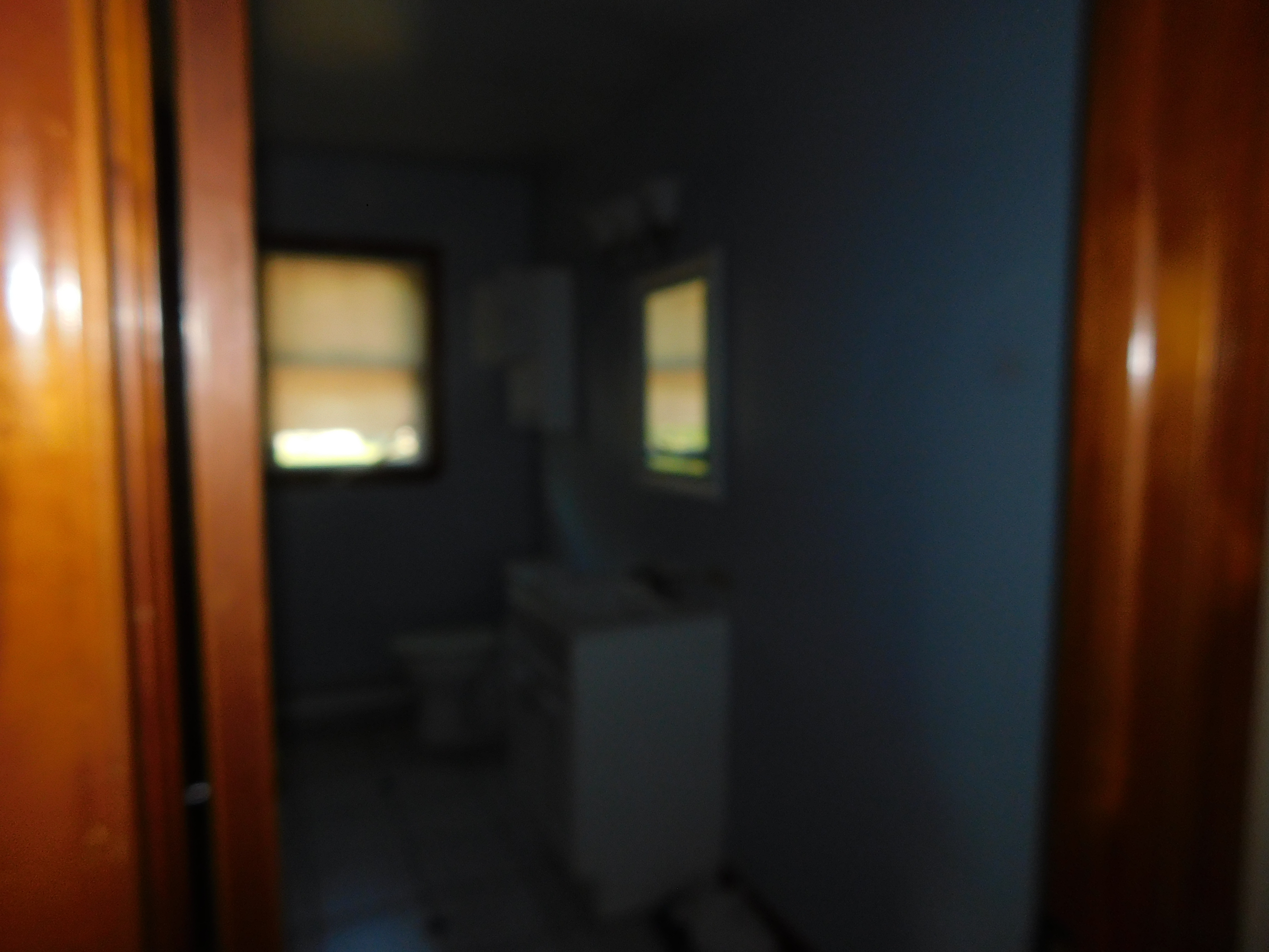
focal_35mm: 23
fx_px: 843
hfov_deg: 73.9
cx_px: 634
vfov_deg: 58.9
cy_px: 476
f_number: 6
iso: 200
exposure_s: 1/30
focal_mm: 4
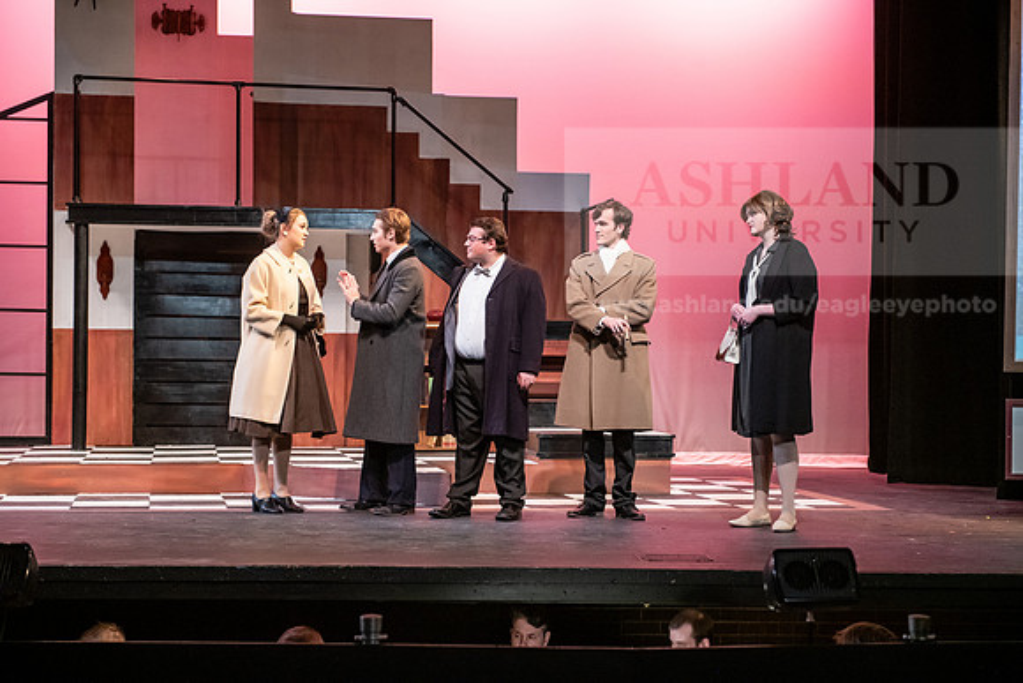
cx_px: 512
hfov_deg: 28.8
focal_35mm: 70
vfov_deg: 19.5
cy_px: 342
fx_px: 1990
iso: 3200
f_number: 3.2
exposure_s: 1/200
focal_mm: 70
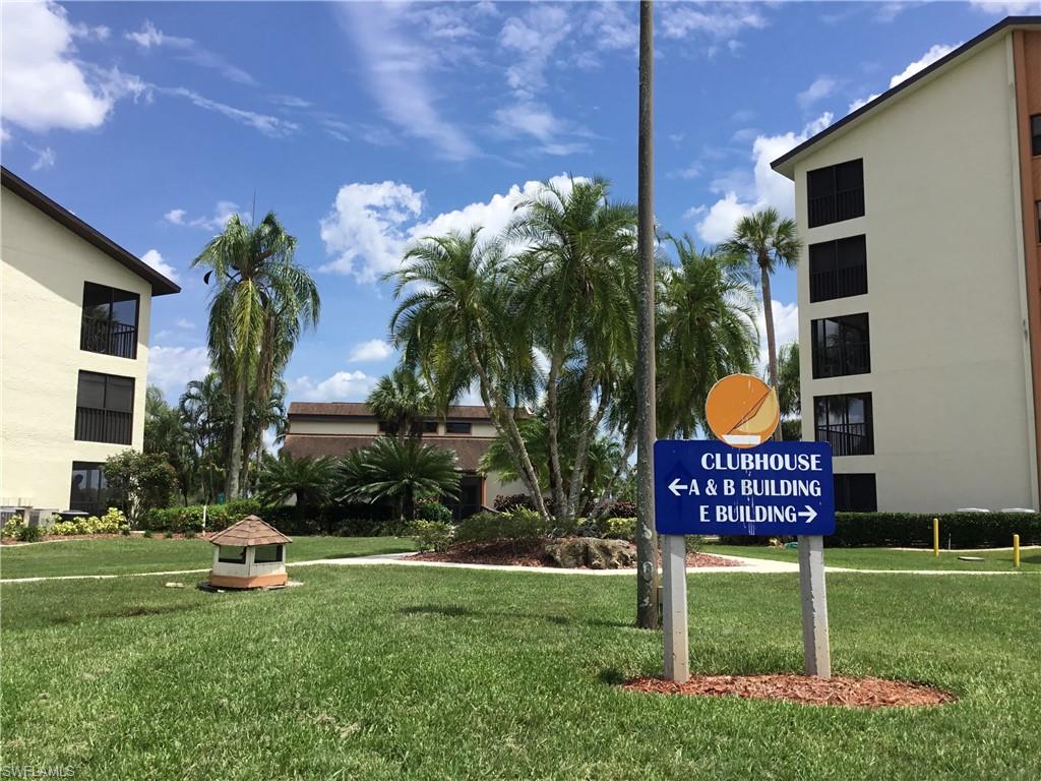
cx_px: 520
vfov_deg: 45.4
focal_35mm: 31
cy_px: 390
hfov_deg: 58.4
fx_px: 932
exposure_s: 1/1508
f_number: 2.4
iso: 25
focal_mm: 3.3
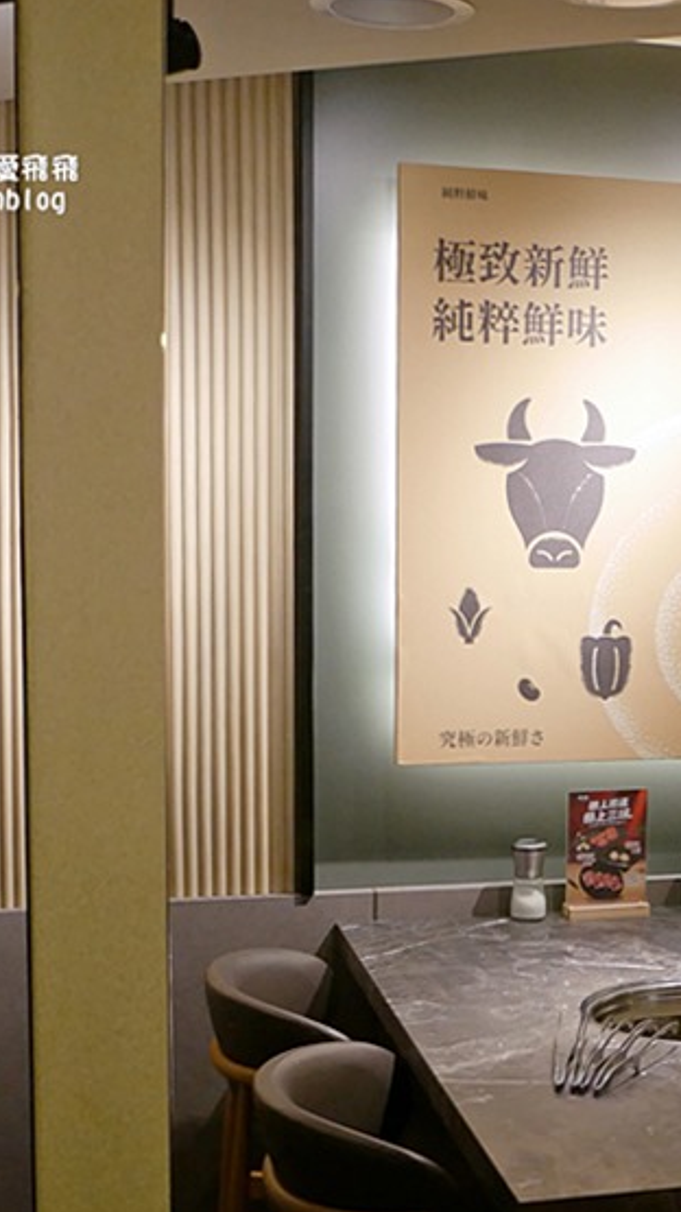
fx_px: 1766
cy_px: 733
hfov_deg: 21.0
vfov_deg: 37.7
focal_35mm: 55
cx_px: 694
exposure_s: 1/60
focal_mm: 14
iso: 800
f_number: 2.5
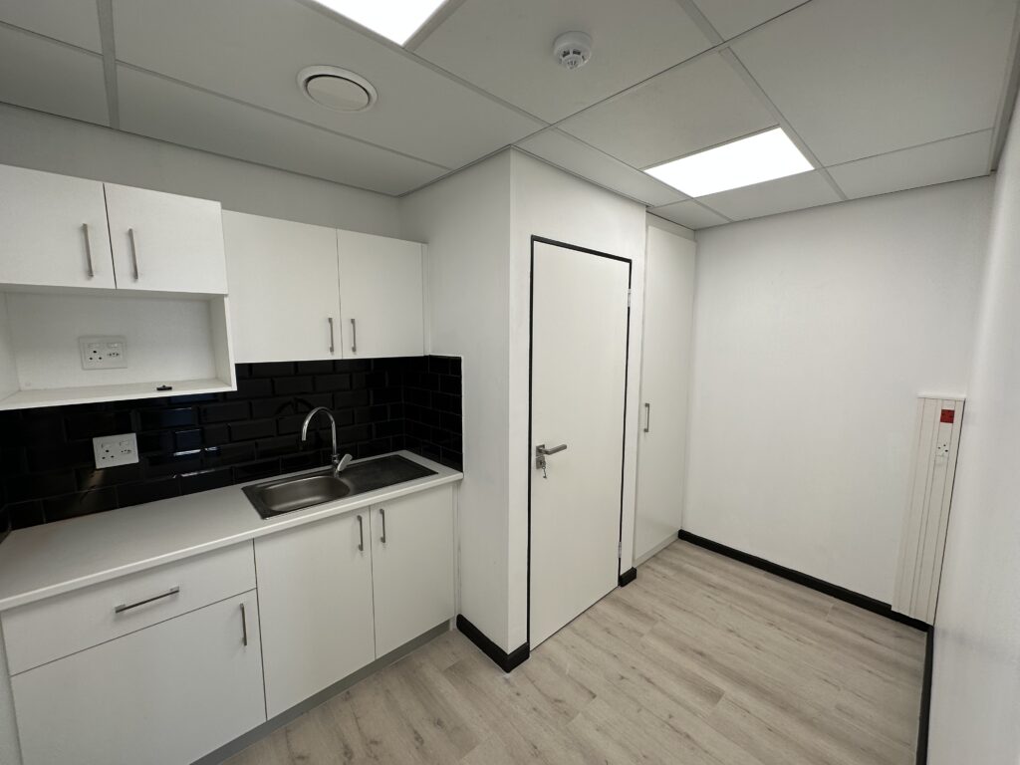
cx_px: 510
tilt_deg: -7.8
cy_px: 382
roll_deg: -0.5
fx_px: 413
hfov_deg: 102.1
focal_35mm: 14
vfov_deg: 85.7
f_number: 2.2
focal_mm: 2.22
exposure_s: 1/102
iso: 40
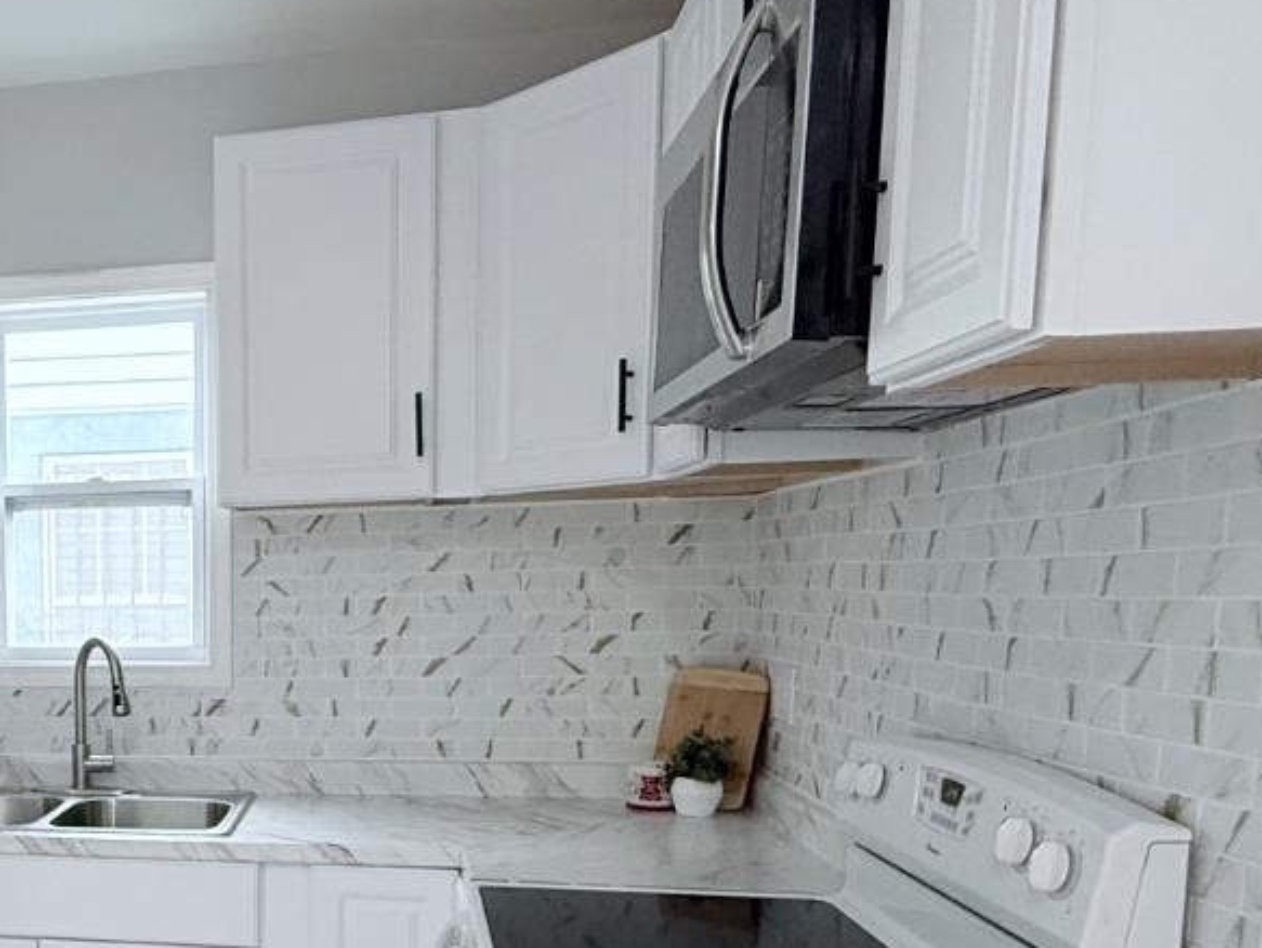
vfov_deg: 38.5
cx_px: 95
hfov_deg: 45.8
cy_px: 735
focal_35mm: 36
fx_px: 1313
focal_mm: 2.22
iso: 320
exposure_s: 1/99
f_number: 2.2
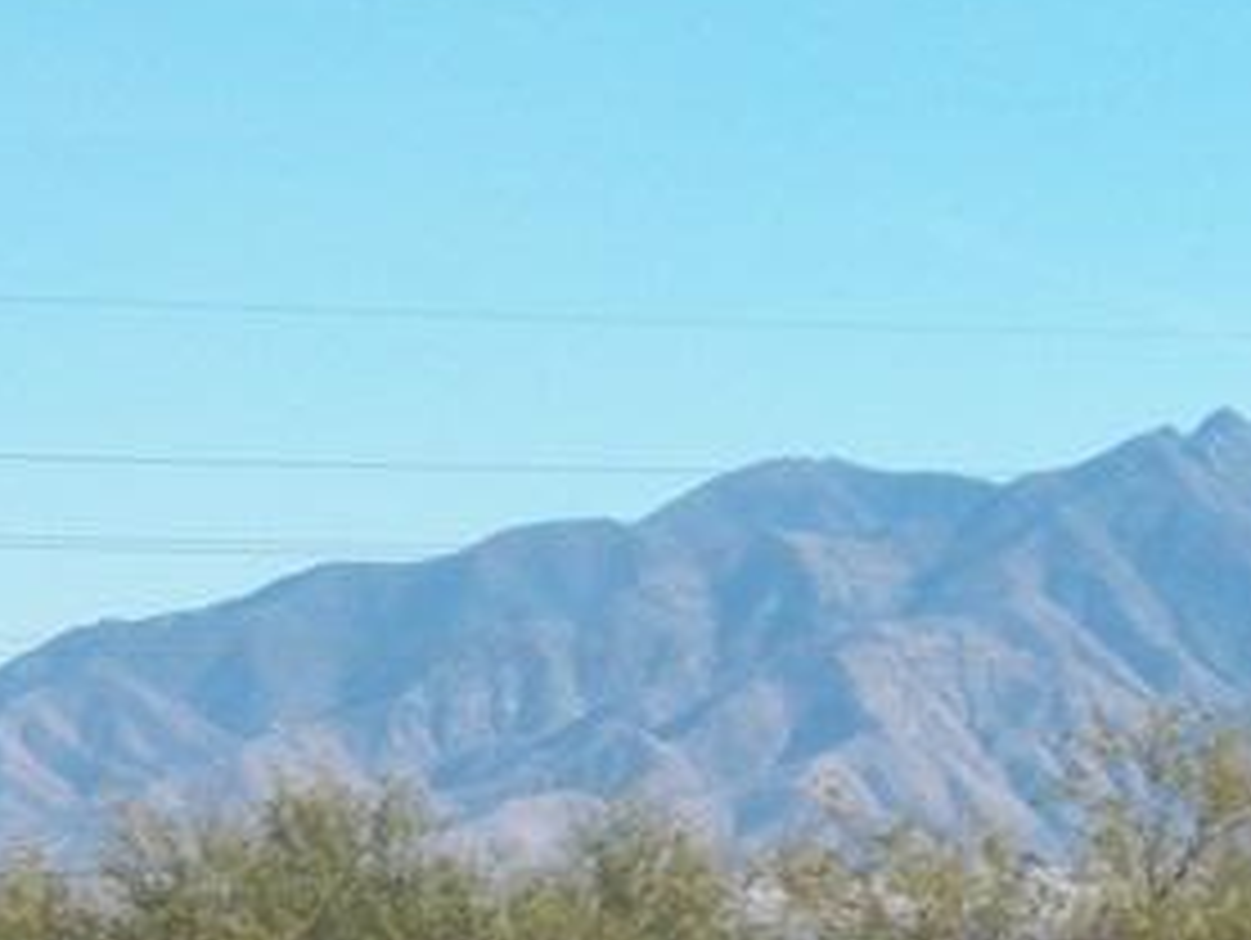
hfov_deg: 8.7
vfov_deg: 6.6
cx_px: 1701
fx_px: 8066
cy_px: 1192
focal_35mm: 223
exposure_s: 1/1250
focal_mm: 11.2
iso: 125
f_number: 3.6
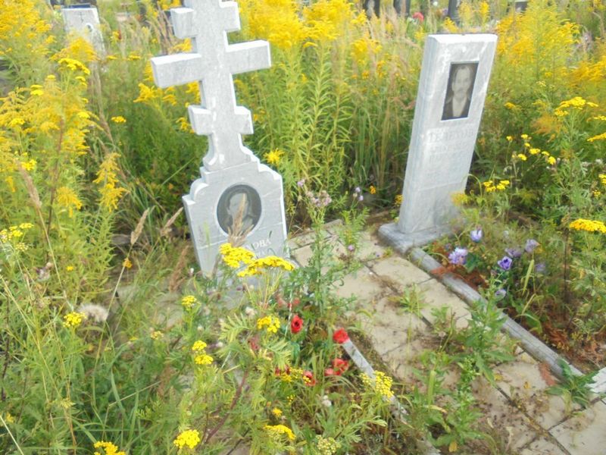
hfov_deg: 67.3
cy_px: 228
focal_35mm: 26
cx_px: 303
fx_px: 455
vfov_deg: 53.1
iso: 100
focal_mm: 4.6
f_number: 3.5
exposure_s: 1/250
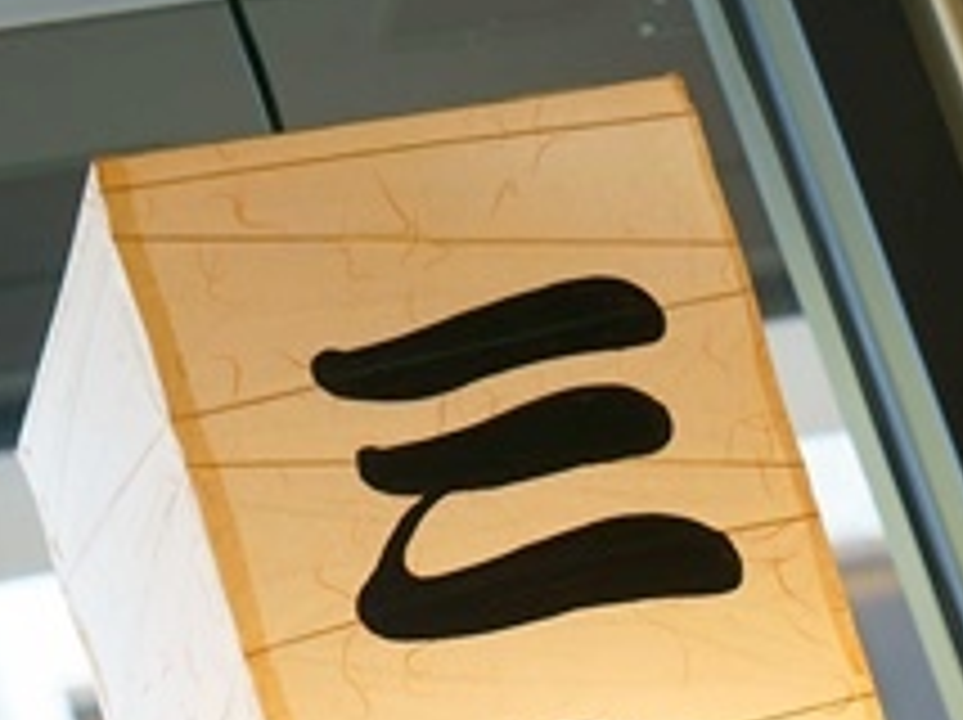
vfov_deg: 7.4
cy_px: 1109
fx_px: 5502
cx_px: 1332
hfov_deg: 9.8
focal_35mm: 198
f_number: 5
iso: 200
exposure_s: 1/60
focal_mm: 55
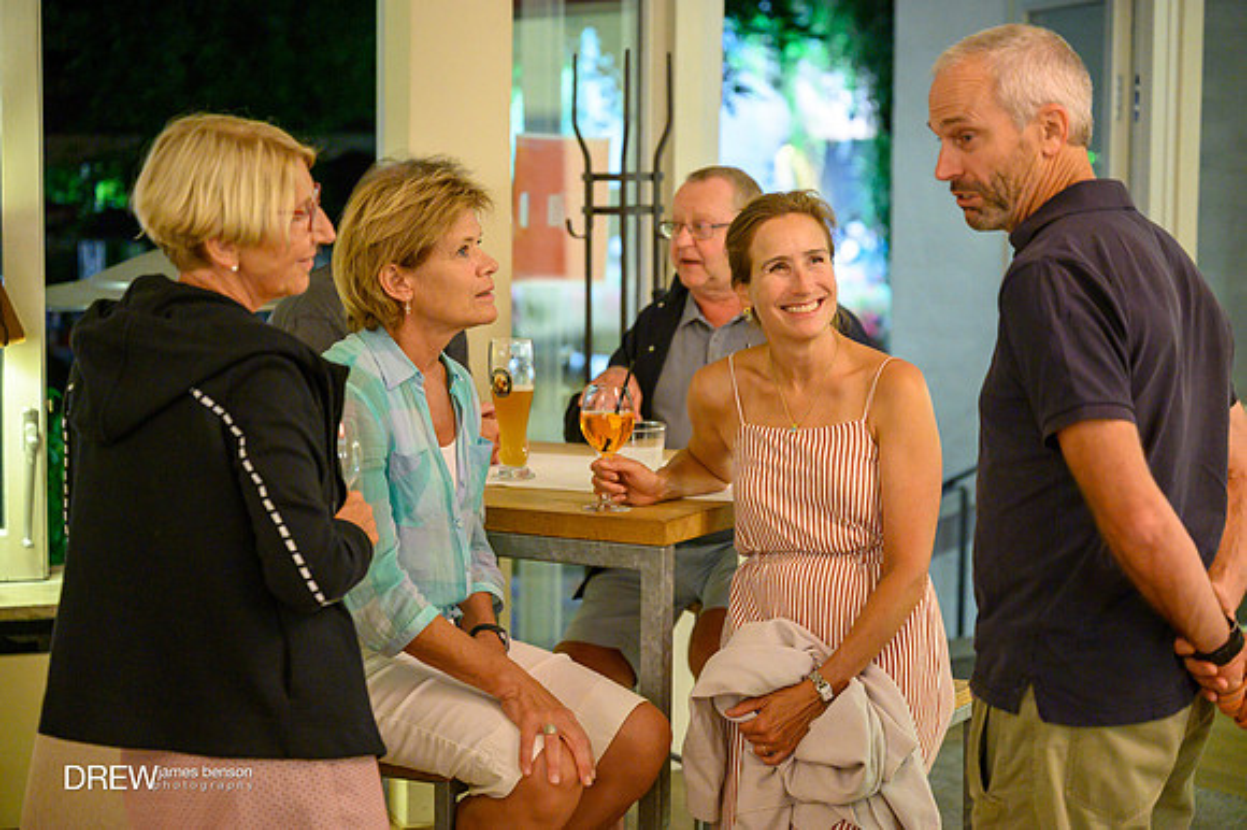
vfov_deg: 19.4
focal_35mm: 70
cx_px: 624
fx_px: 2423
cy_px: 415
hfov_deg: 28.9
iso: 3600
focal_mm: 70
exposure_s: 1/80
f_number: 2.8
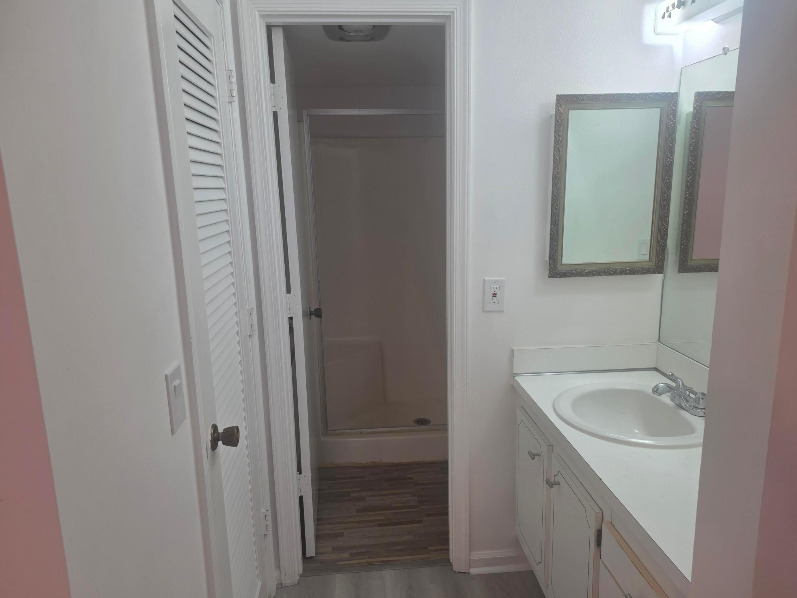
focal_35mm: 24
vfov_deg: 56.8
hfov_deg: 71.6
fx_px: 553
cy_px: 307
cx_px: 403
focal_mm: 6.25
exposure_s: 1/120
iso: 64
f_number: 1.7
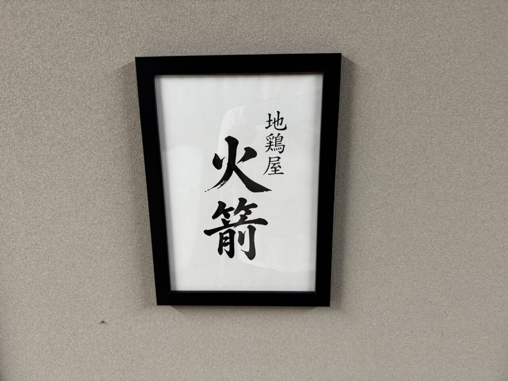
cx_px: 254
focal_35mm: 24
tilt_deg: -13.0
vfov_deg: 56.8
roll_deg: -0.4
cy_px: 190
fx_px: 352
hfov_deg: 71.6
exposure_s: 1/50
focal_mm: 6.76
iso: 200
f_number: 1.78
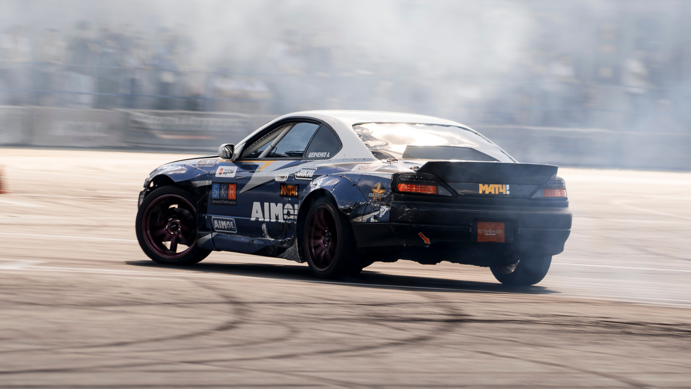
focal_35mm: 414
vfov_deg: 2.9
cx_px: 353
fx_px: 7589
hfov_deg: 5.2
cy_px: 161
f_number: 8
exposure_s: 1/125
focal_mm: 200
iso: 100
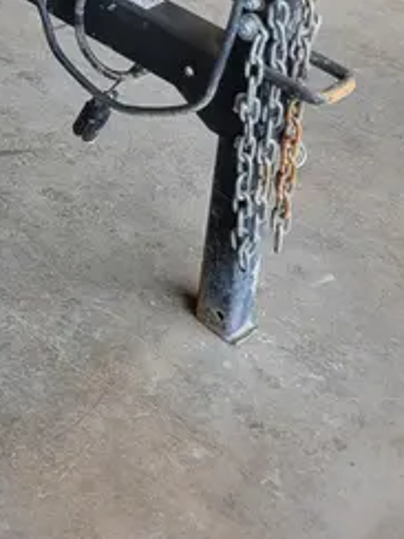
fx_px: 1214
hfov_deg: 17.4
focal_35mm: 78
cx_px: -168
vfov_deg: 21.4
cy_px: -244
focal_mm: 5.4
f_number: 1.8
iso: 40
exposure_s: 1/129
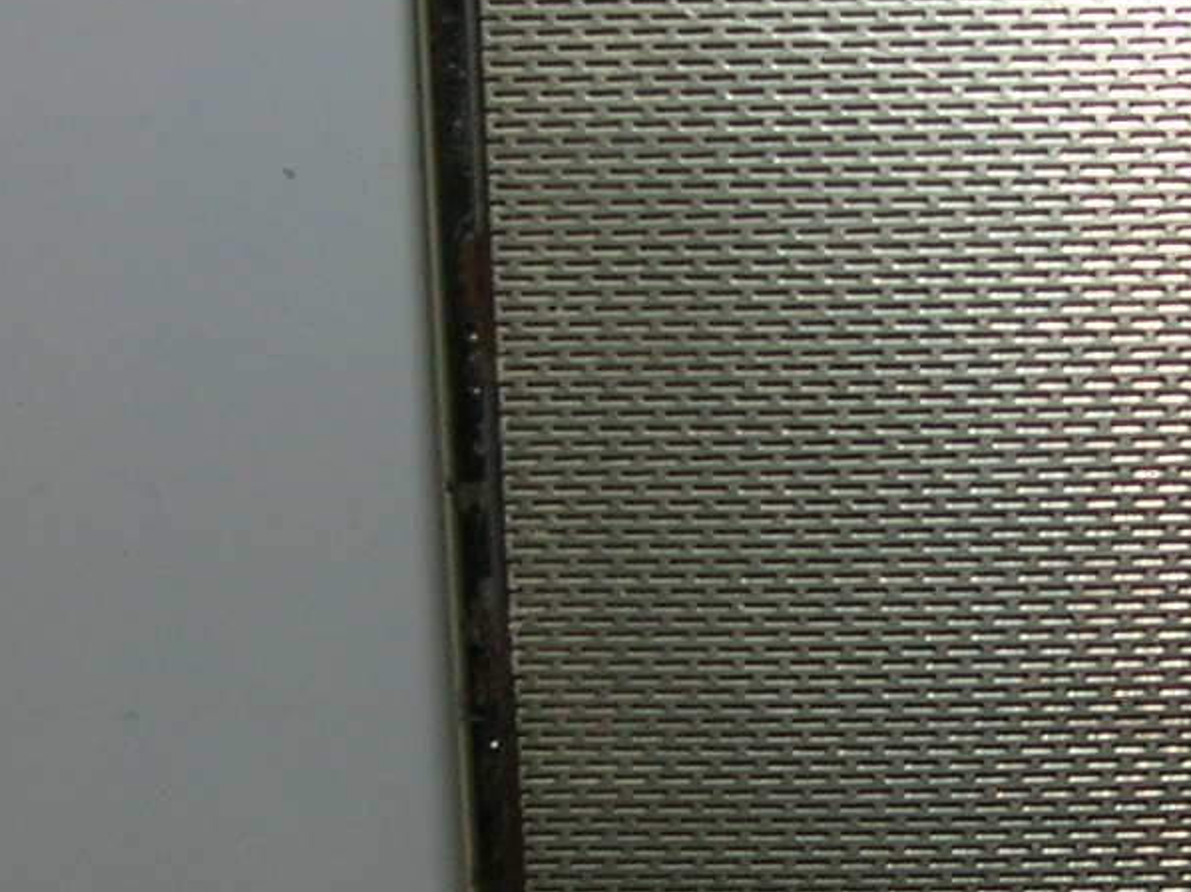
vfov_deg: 11.4
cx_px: 1287
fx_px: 4471
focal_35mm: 130
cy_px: 338
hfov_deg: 14.8
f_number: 2.9
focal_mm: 5.7
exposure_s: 1/60.1
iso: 50
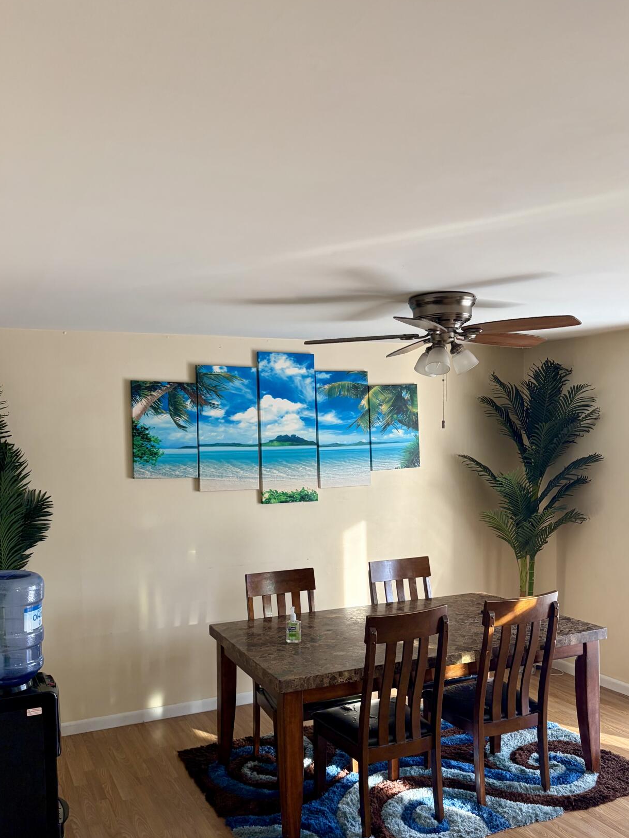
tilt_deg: -4.0
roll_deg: +1.6
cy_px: 501
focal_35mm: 32
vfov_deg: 56.4
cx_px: 326
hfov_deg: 44.2
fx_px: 775
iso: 125
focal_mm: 5.96
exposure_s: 1/60
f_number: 1.6
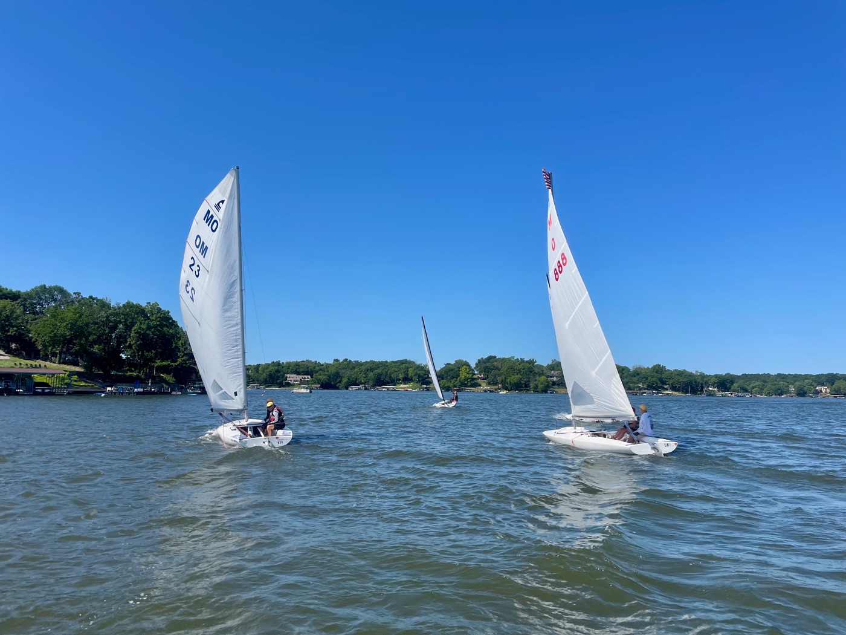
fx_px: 635
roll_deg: -2.3
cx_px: 423
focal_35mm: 26
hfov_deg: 67.3
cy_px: 318
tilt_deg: +4.7
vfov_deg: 53.1
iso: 32
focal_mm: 4.2
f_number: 1.6
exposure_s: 1/4132
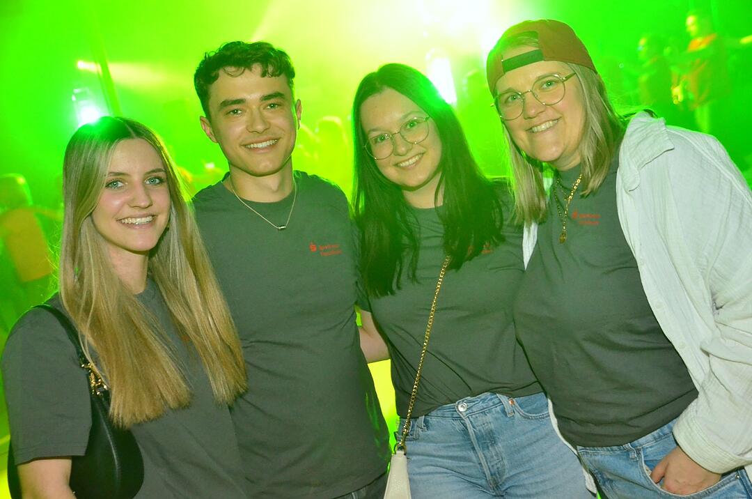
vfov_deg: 25.7
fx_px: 1095
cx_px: 376
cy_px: 250
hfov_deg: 37.9
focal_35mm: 52
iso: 3200
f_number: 5.6
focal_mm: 35
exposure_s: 1/25
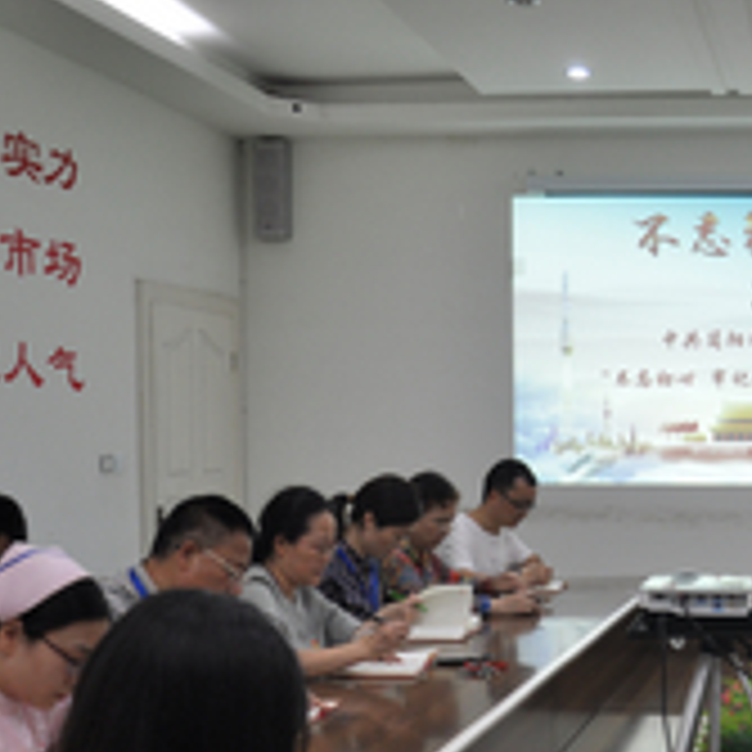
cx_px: 743
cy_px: 554
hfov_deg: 29.2
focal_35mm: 55
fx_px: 1352
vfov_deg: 30.6
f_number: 3.5
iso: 500
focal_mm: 18
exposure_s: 1/30
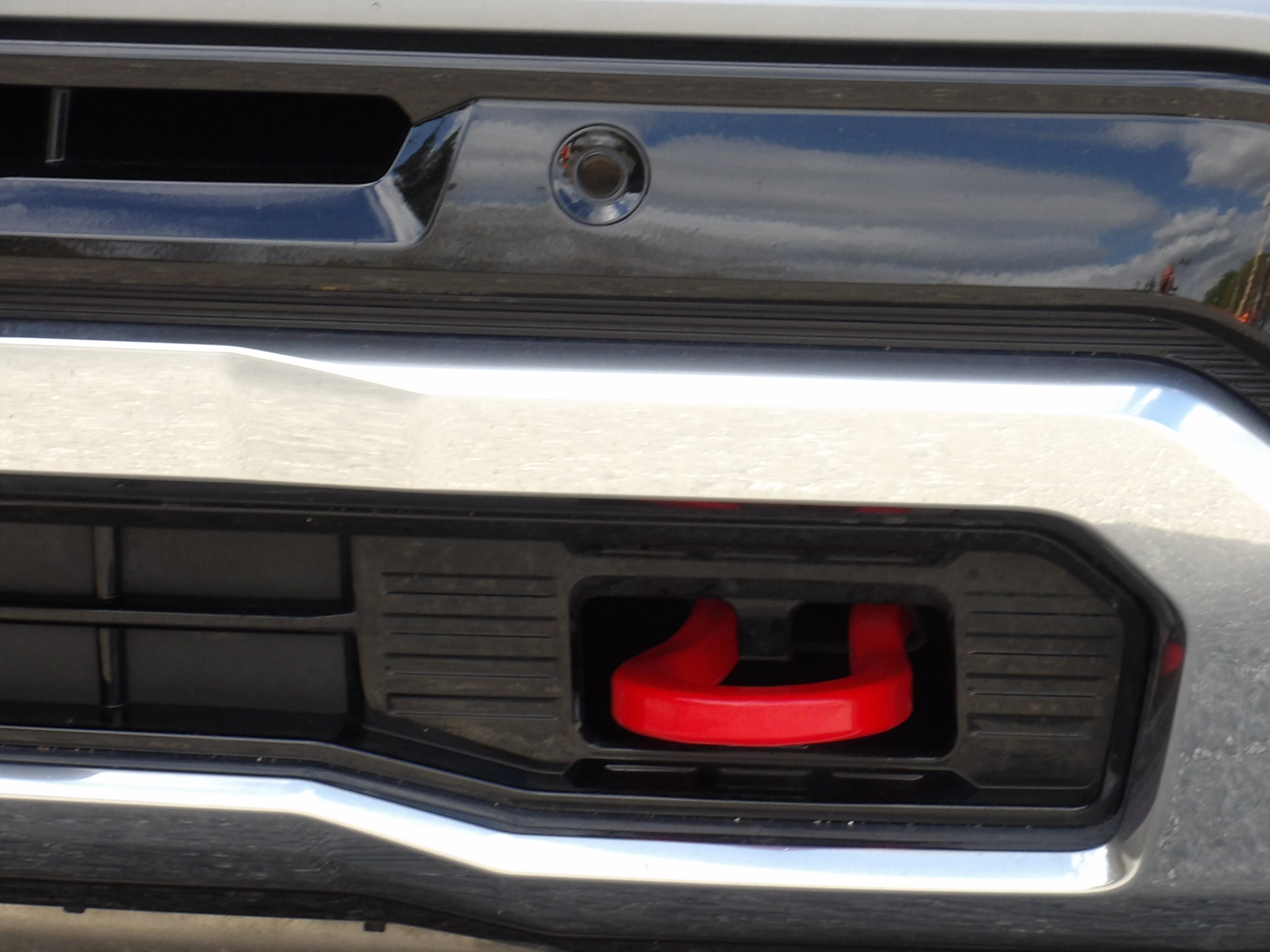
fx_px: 17794
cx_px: 839
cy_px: 504
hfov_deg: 4.1
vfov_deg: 3.1
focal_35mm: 485
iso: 100
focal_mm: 65.2
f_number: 4.2
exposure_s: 1/122
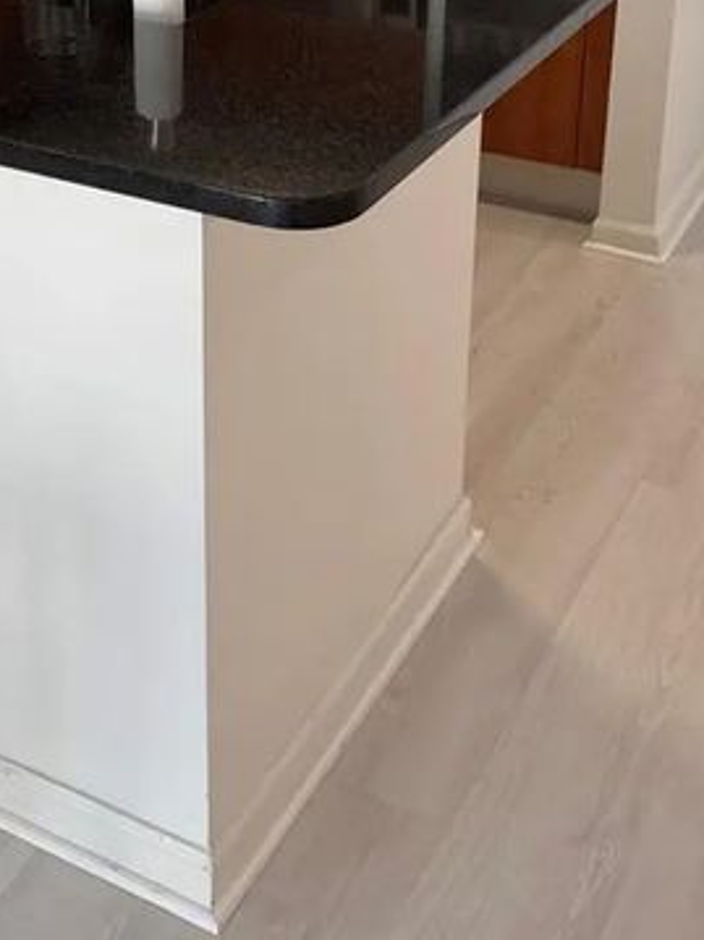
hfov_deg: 25.4
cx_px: 202
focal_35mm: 57
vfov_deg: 32.1
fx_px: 1547
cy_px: 88
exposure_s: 1/120
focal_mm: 6.76
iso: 125
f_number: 1.78
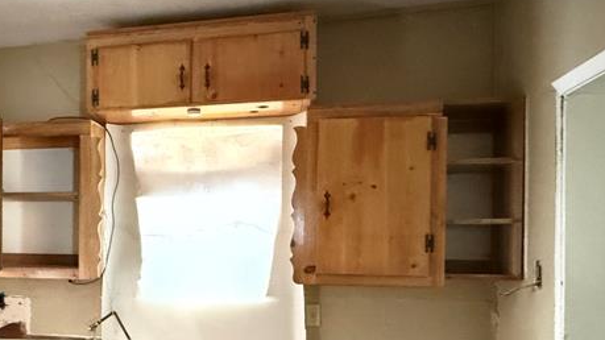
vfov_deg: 33.9
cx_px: 153
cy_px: 256
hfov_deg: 55.3
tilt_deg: -0.1
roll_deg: -0.4
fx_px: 545
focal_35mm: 34
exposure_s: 1/15
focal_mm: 2.22
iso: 3200
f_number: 2.2
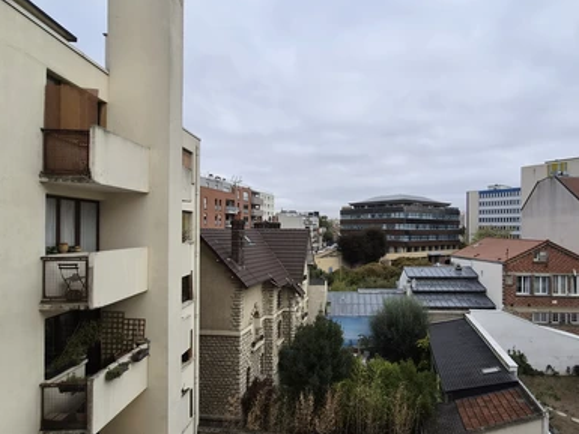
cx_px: 348
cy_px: 222
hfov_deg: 86.6
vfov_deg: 71.6
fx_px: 301
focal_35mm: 18
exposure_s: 1/2896
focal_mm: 2.2
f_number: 2.2
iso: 100
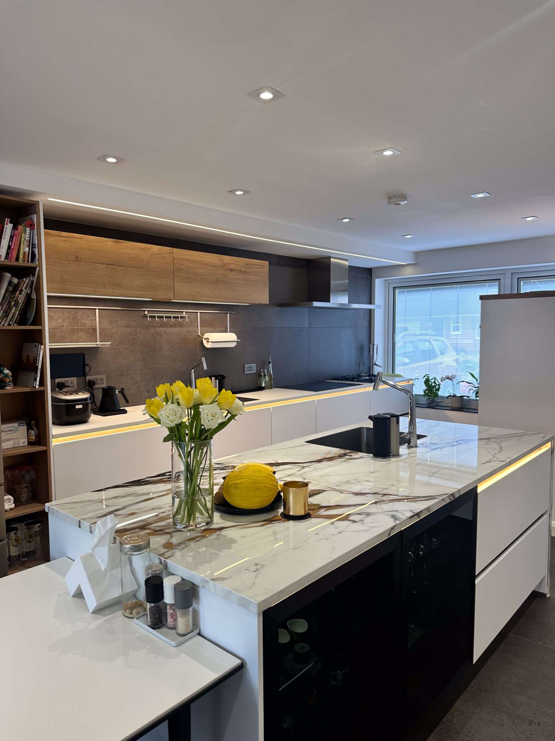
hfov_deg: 56.8
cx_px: 278
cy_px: 370
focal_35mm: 24
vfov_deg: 71.6
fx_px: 513
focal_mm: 6.86
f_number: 1.8
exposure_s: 1/100
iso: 100
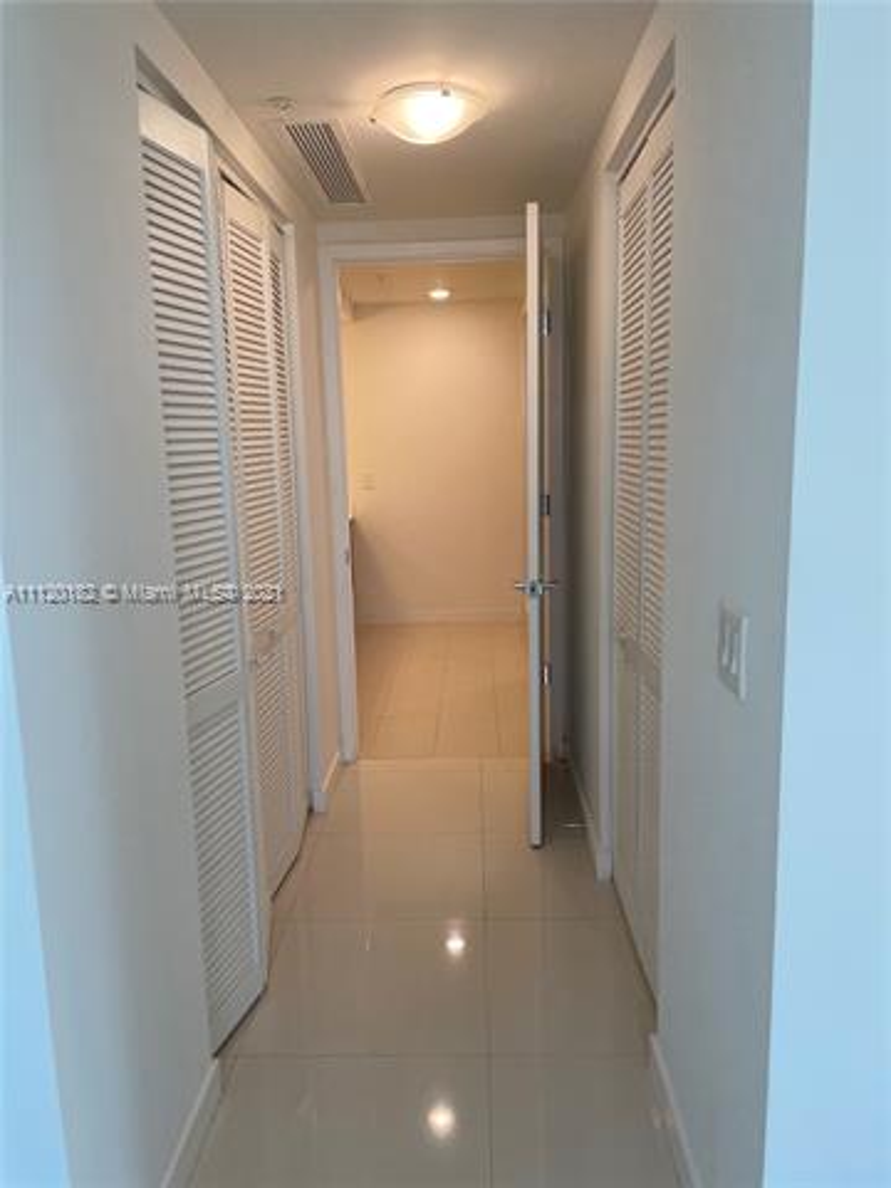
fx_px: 892
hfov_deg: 53.1
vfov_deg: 67.3
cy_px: 594
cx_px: 446
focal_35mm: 26
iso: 50
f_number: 1.6
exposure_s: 1/120
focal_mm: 4.2
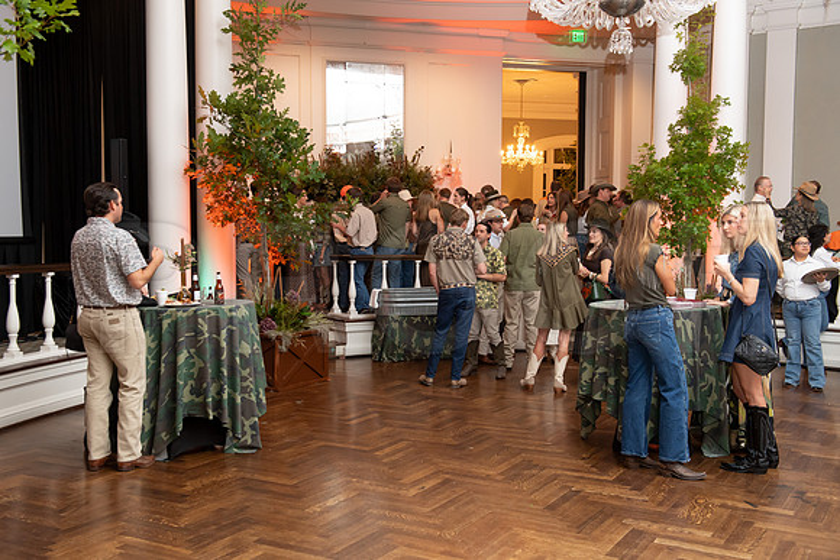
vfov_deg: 34.6
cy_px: 280
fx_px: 899
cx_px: 420
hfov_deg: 50.1
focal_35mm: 39
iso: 3200
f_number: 5.6
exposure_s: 1/80
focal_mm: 38
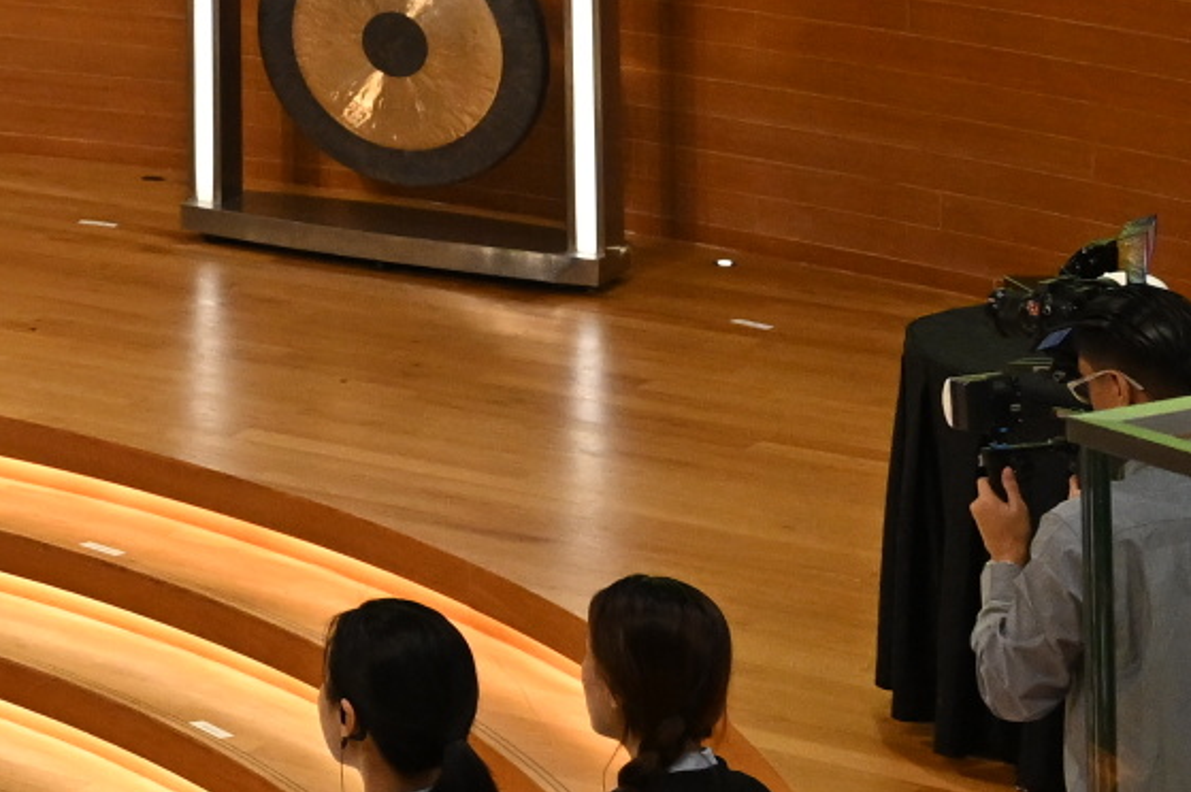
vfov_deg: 9.7
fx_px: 4397
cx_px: -1170
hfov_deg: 13.3
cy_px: -707
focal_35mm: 133
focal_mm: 24
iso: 2000
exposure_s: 1/250
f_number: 3.5
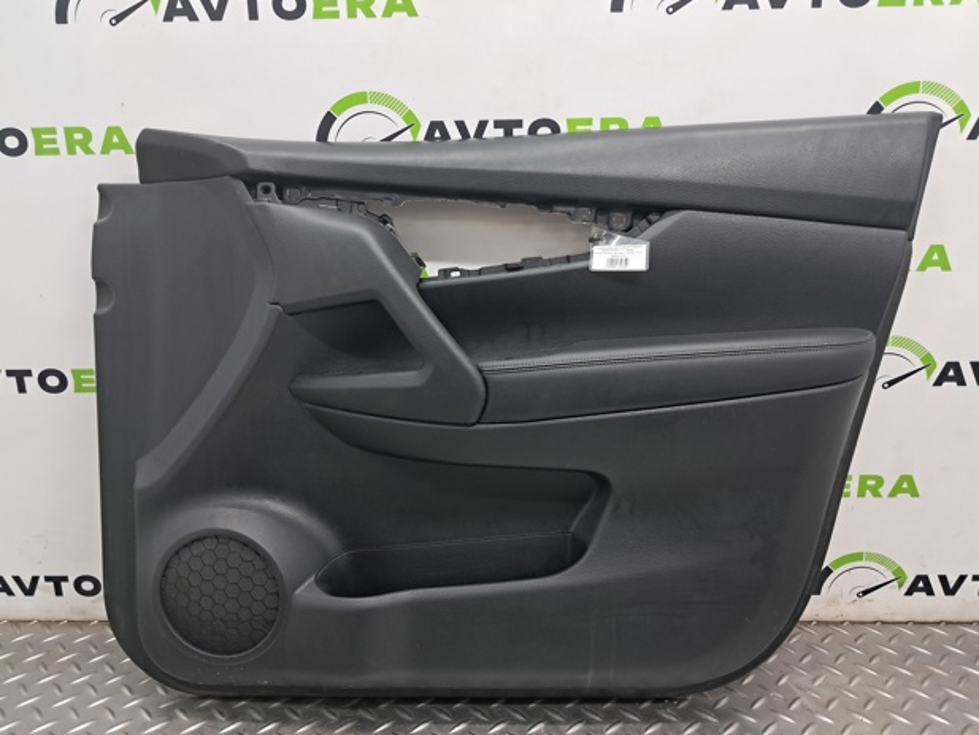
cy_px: 374
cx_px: 492
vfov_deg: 49.8
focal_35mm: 28
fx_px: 792
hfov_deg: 63.4
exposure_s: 1/60
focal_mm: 4
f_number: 1.8
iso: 160
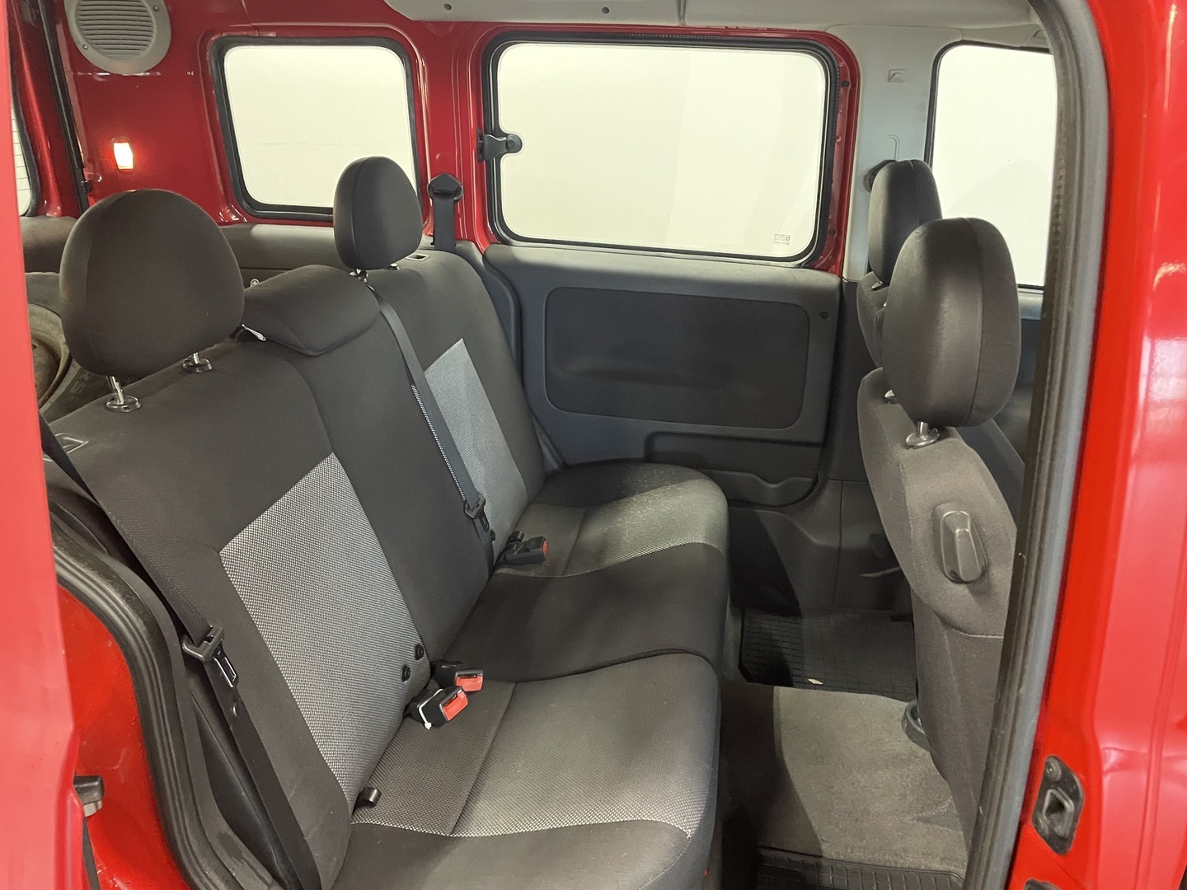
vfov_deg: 53.1
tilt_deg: -20.1
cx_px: 594
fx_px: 892
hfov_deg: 67.3
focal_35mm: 26
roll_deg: +0.4
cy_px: 445
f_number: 1.6
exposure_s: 1/33
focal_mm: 4.2
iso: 500
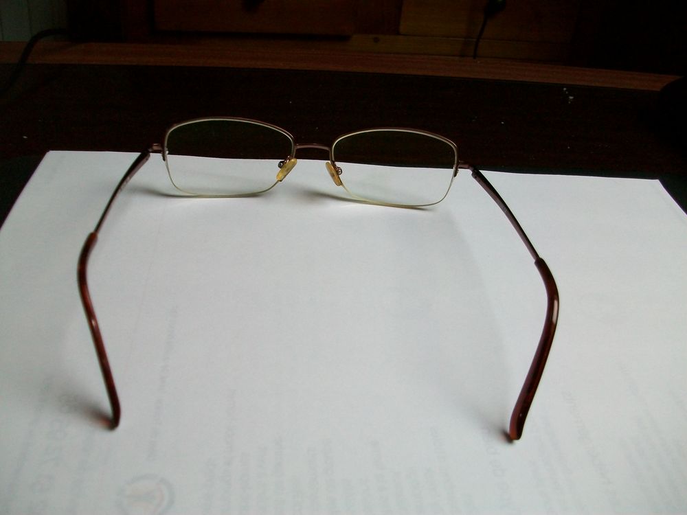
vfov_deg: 41.8
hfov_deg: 54.0
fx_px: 675
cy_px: 258
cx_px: 344
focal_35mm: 34
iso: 120
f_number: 2.8
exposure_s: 1/60
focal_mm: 5.7
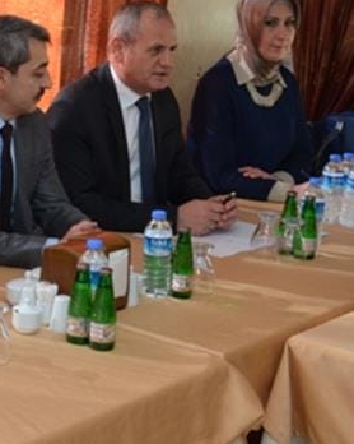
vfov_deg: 19.8
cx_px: -47
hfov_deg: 15.4
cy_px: 204
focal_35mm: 97
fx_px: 1271
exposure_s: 1/40
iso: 1000
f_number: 7.1
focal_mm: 30
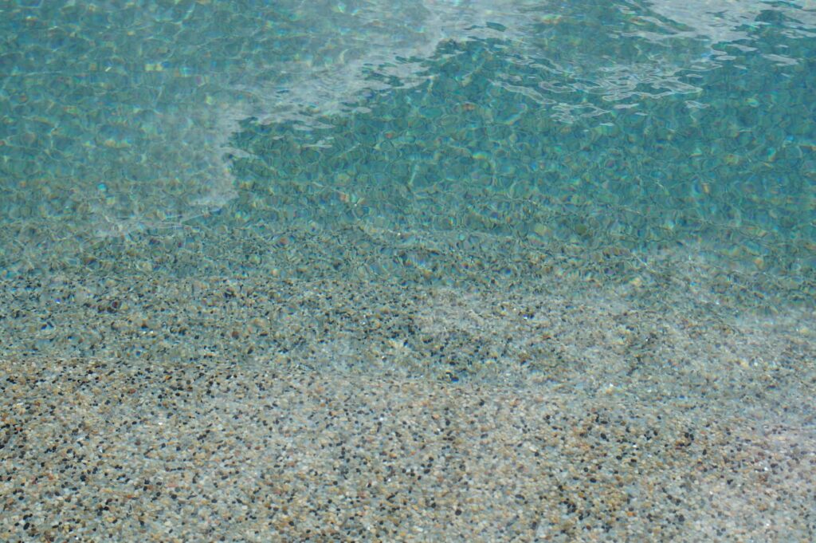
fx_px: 1019
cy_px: 272
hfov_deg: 43.6
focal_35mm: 45
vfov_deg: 29.8
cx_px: 408
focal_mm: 30
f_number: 8
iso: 100
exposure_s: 1/500
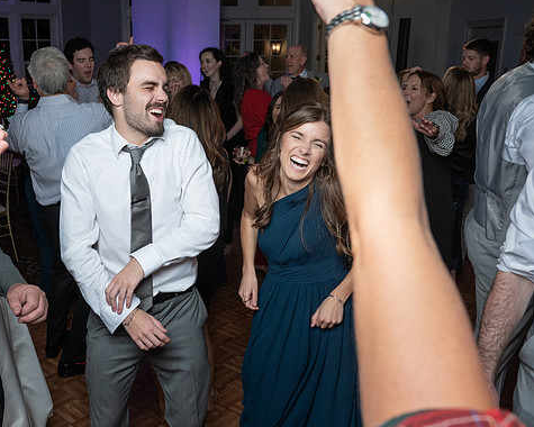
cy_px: 222
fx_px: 601
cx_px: 185
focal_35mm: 38
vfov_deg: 39.2
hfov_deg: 47.3
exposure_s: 1/200
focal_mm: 29
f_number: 5.6
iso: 2000
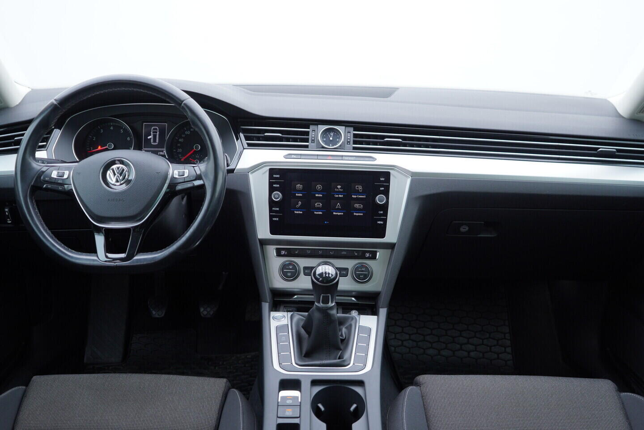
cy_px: 215
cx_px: 322
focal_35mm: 36
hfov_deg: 53.1
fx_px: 644
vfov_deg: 36.9
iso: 160
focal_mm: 24
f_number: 2.8
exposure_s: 1/40
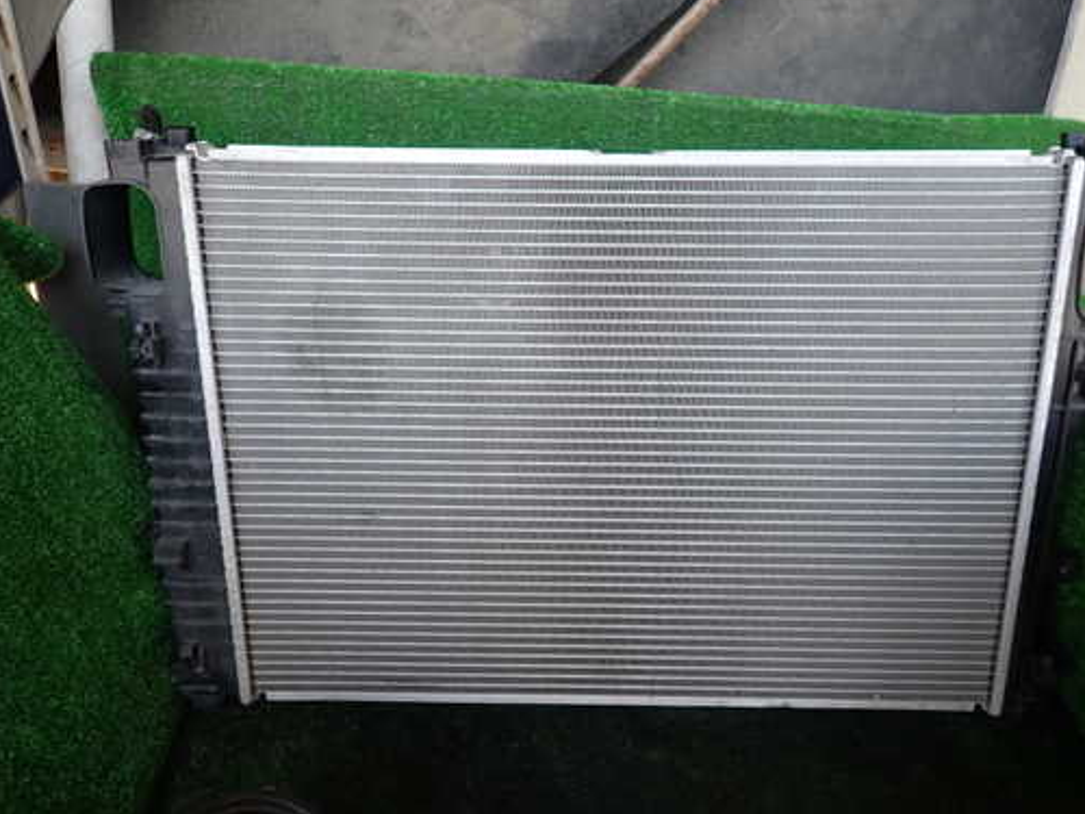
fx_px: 940
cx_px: 597
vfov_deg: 46.8
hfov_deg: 59.8
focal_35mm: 30
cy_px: 384
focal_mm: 4.5
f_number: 2
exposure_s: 1/60
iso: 100
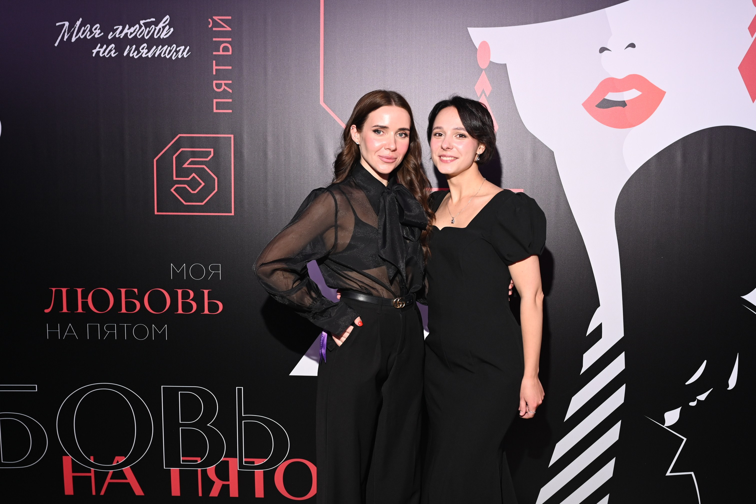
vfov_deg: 35.1
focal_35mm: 38
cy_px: 252
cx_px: 378
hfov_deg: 50.7
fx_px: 798
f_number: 5
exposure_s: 1/160
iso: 640
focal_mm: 38
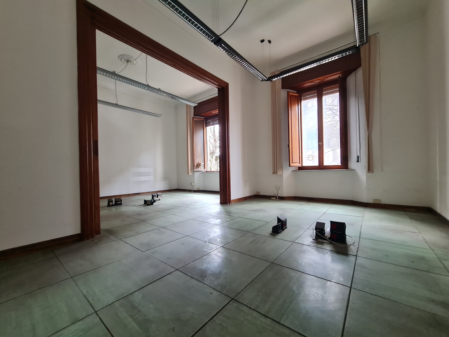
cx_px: 224
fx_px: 169
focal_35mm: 13
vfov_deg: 89.9
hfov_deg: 106.2
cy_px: 168
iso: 320
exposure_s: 1/50
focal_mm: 2.2
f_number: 2.2
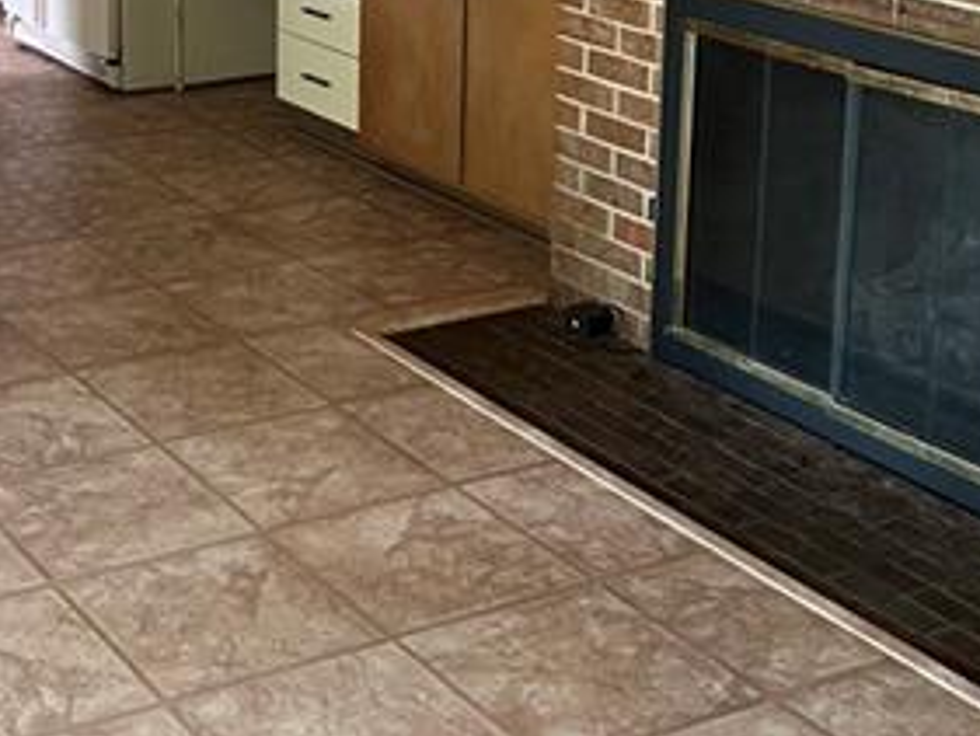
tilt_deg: -10.5
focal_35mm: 71
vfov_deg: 20.0
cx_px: 133
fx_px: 2011
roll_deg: +0.8
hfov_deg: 26.6
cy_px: -38
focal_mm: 5.7
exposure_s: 1/60
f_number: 1.5
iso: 250
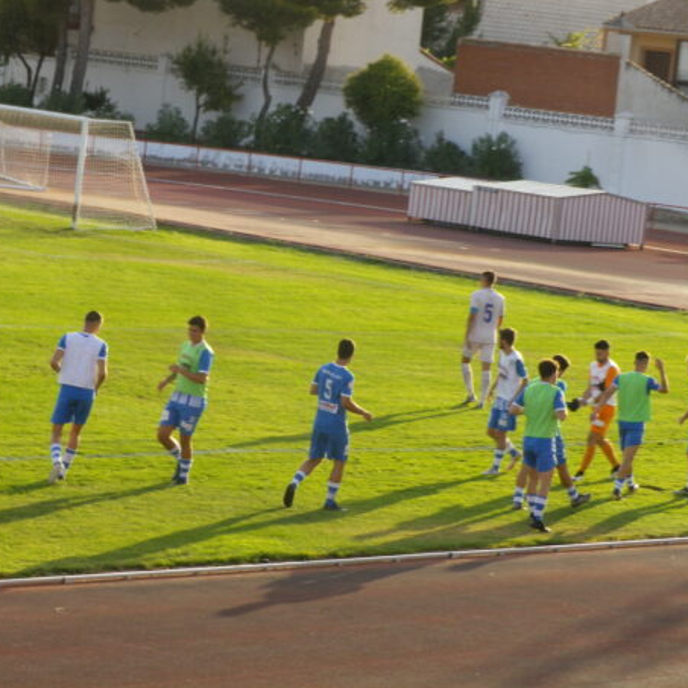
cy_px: 345
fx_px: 3305
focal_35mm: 147
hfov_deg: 11.9
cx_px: 293
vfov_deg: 11.9
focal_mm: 22.2
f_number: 5.2
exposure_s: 1/125
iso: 80
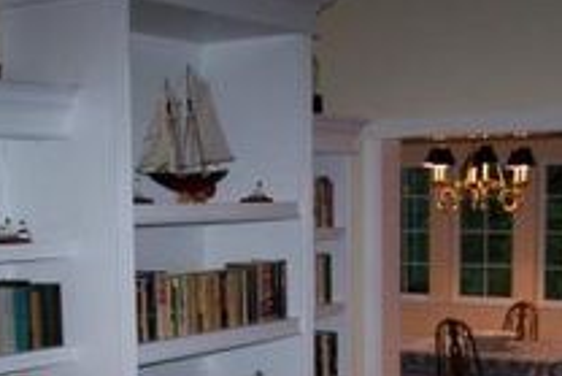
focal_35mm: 70
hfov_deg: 28.8
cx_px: 295
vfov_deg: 19.0
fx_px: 1094
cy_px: 362
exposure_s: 1/60
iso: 200
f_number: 2.8
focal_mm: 6.3
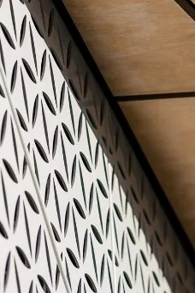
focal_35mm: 234
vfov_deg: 8.7
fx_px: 1901
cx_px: 114
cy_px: -40
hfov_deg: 5.9
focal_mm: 50
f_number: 2.8
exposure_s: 1/1250
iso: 31
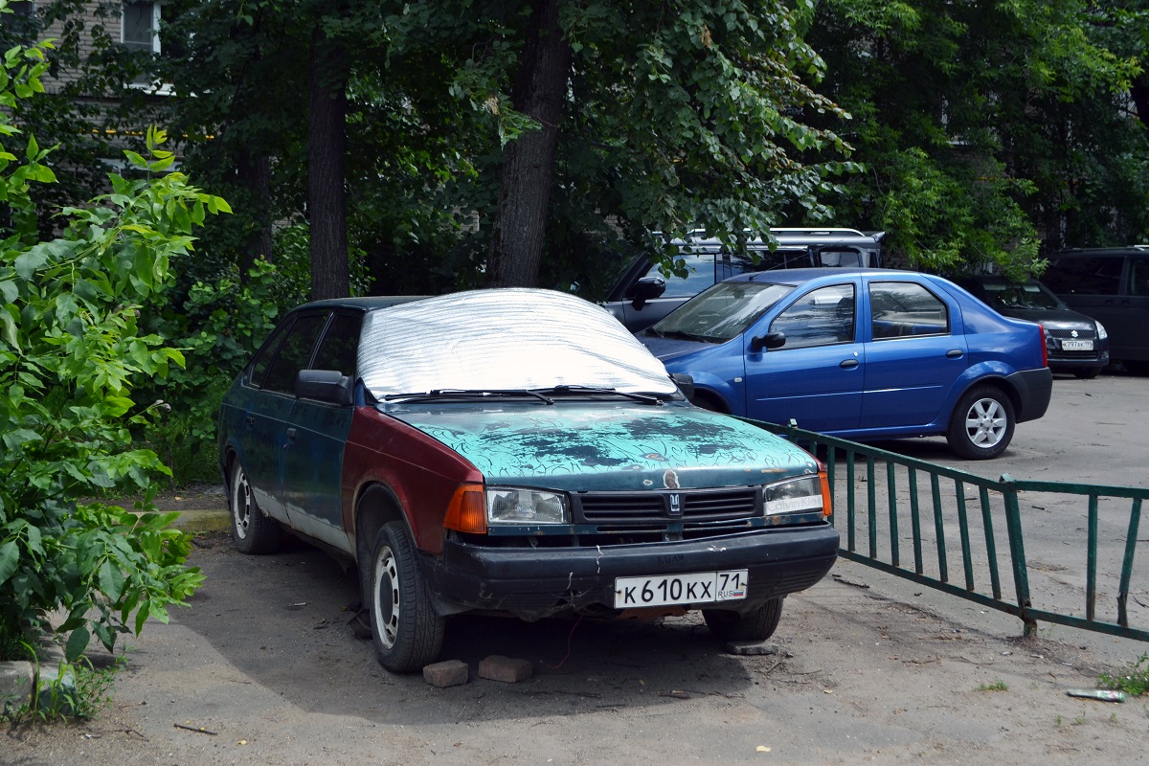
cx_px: 574
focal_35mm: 52
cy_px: 383
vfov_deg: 25.8
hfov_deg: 37.9
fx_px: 1675
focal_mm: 35
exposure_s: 1/200
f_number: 7.1
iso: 100
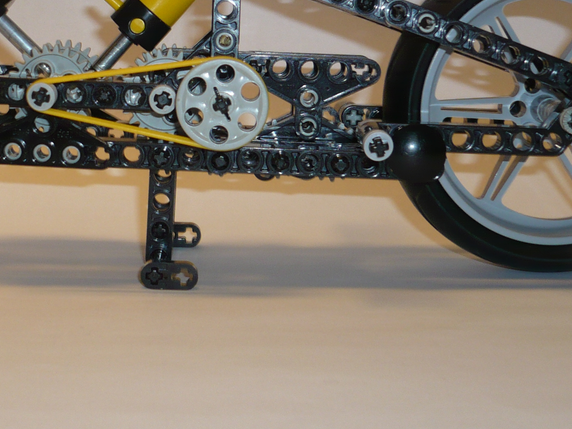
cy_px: 81
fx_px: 1256
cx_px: 124
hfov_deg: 25.3
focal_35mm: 76
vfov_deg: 19.2
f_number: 2.8
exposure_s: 1/30
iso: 100
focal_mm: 5.8
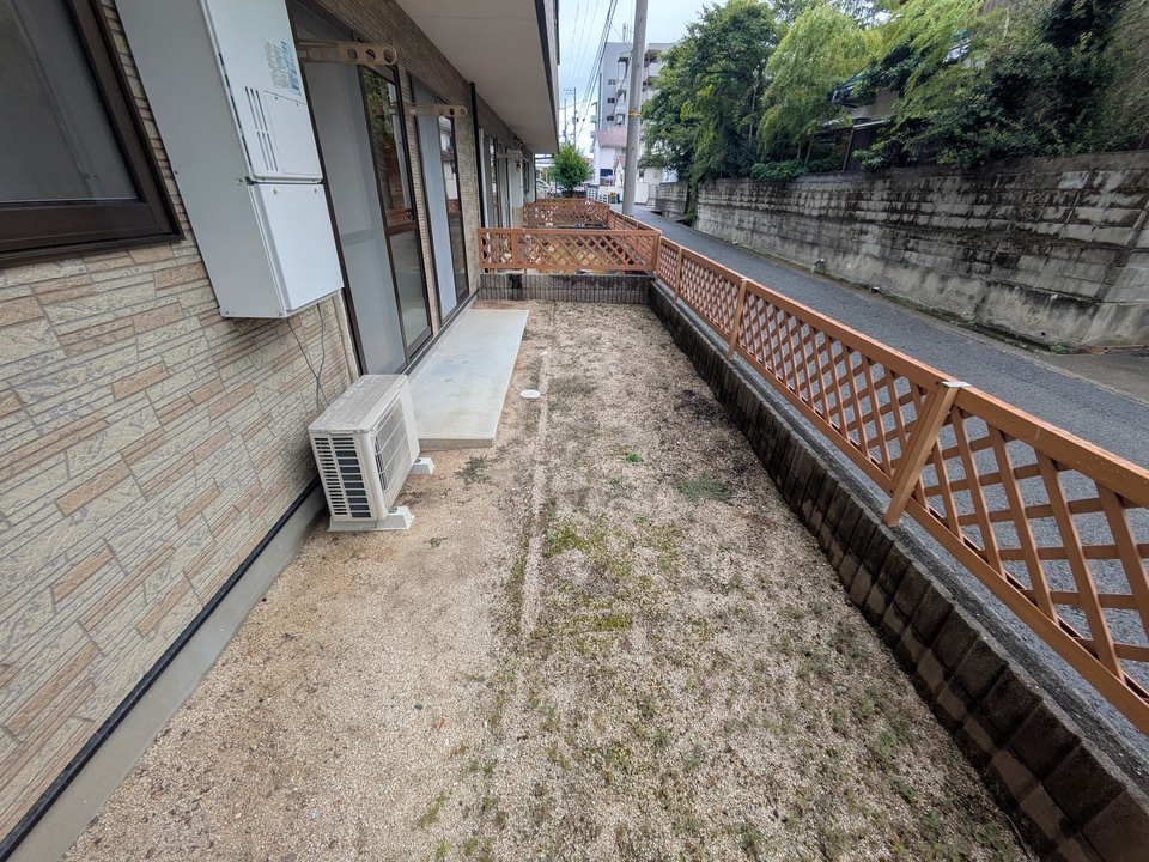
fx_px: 465
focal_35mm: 14
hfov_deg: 102.1
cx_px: 574
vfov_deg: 85.7
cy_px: 431
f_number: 2.2
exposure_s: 1/703
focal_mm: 1.83
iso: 58
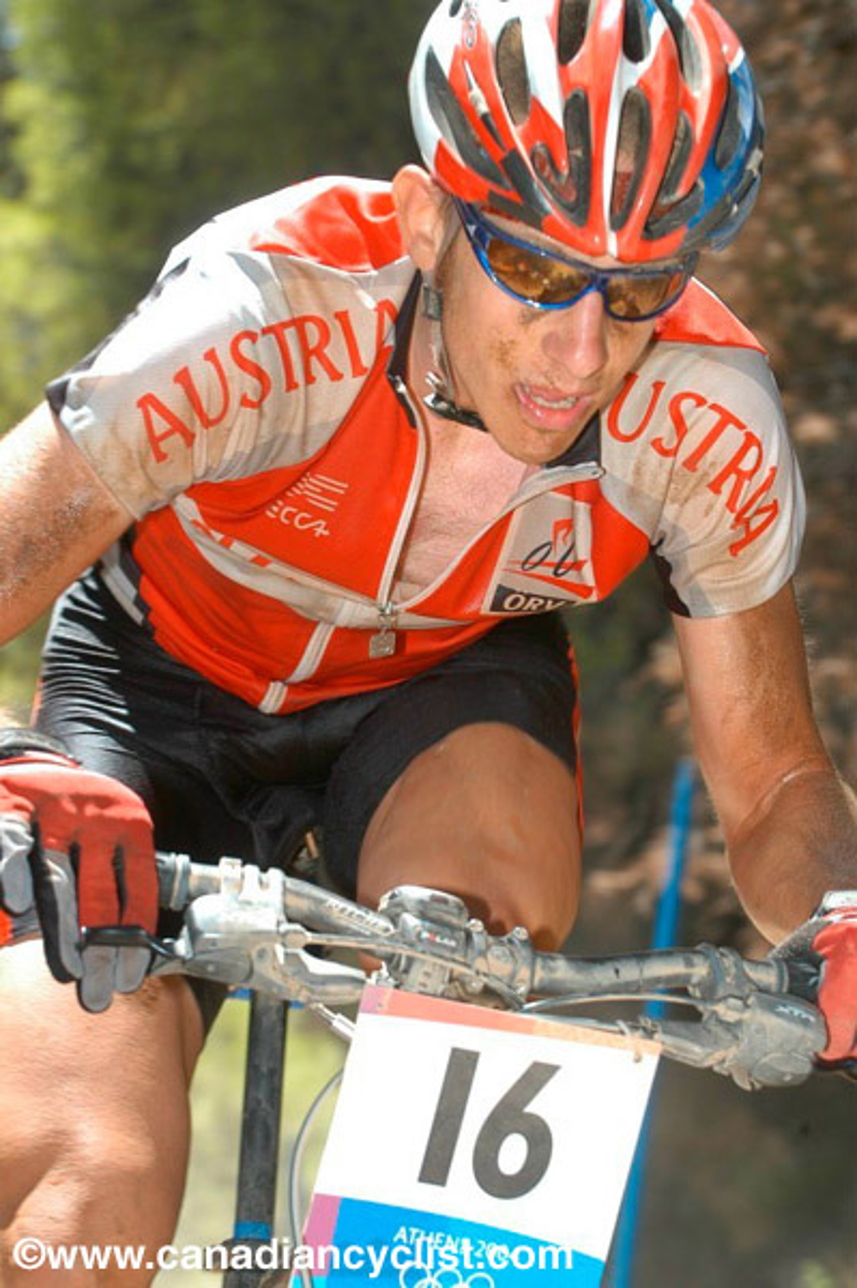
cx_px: 428
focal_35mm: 142
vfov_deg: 14.4
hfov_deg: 9.6
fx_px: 5097
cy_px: 644
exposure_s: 1/180
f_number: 5
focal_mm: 95
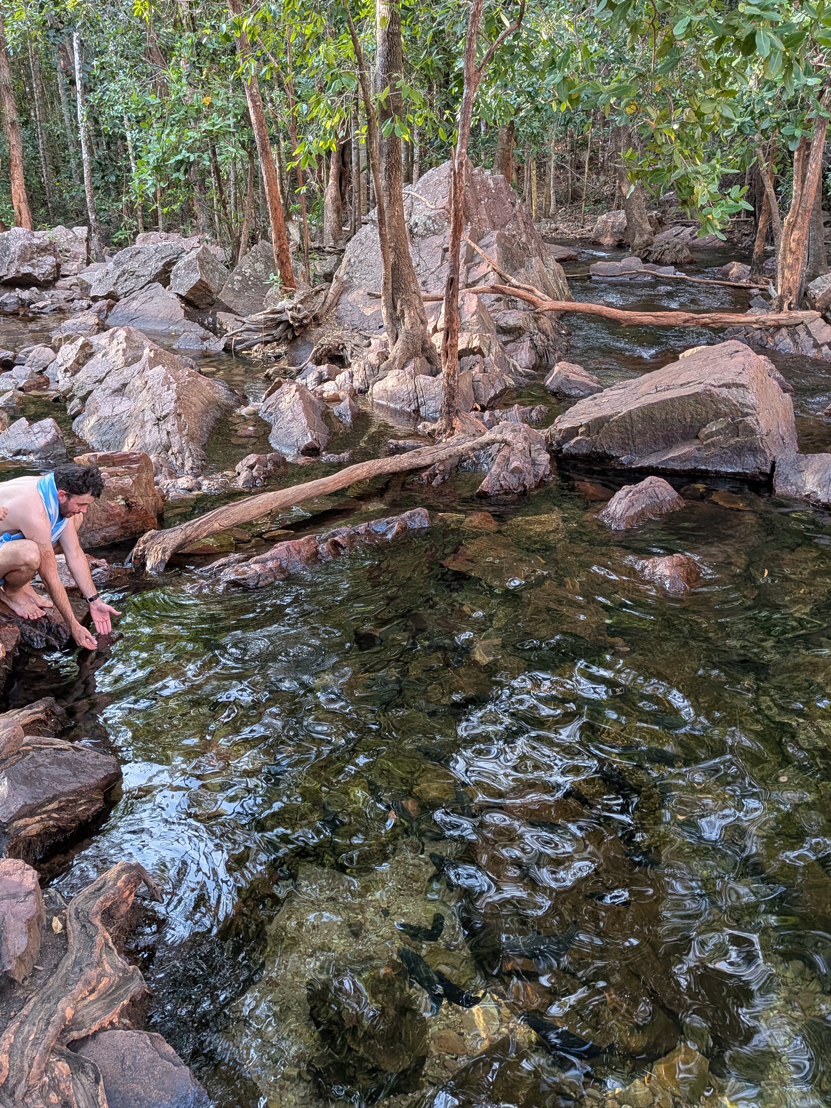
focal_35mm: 29
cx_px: 382
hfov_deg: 48.2
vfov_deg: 61.6
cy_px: 507
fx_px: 928
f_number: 1.7
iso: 90
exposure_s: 1/100
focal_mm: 4.53
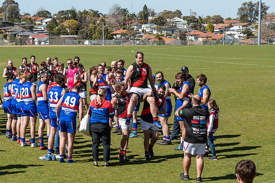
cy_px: 92
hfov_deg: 18.3
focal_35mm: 112
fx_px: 856
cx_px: 138
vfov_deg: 12.2
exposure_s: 1/2500
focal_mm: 75
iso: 800
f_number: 8
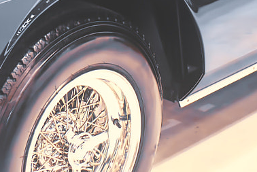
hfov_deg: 13.8
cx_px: 47
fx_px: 1058
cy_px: -63
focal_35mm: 148
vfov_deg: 9.1
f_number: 2.8
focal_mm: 35
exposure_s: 1/40
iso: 1250
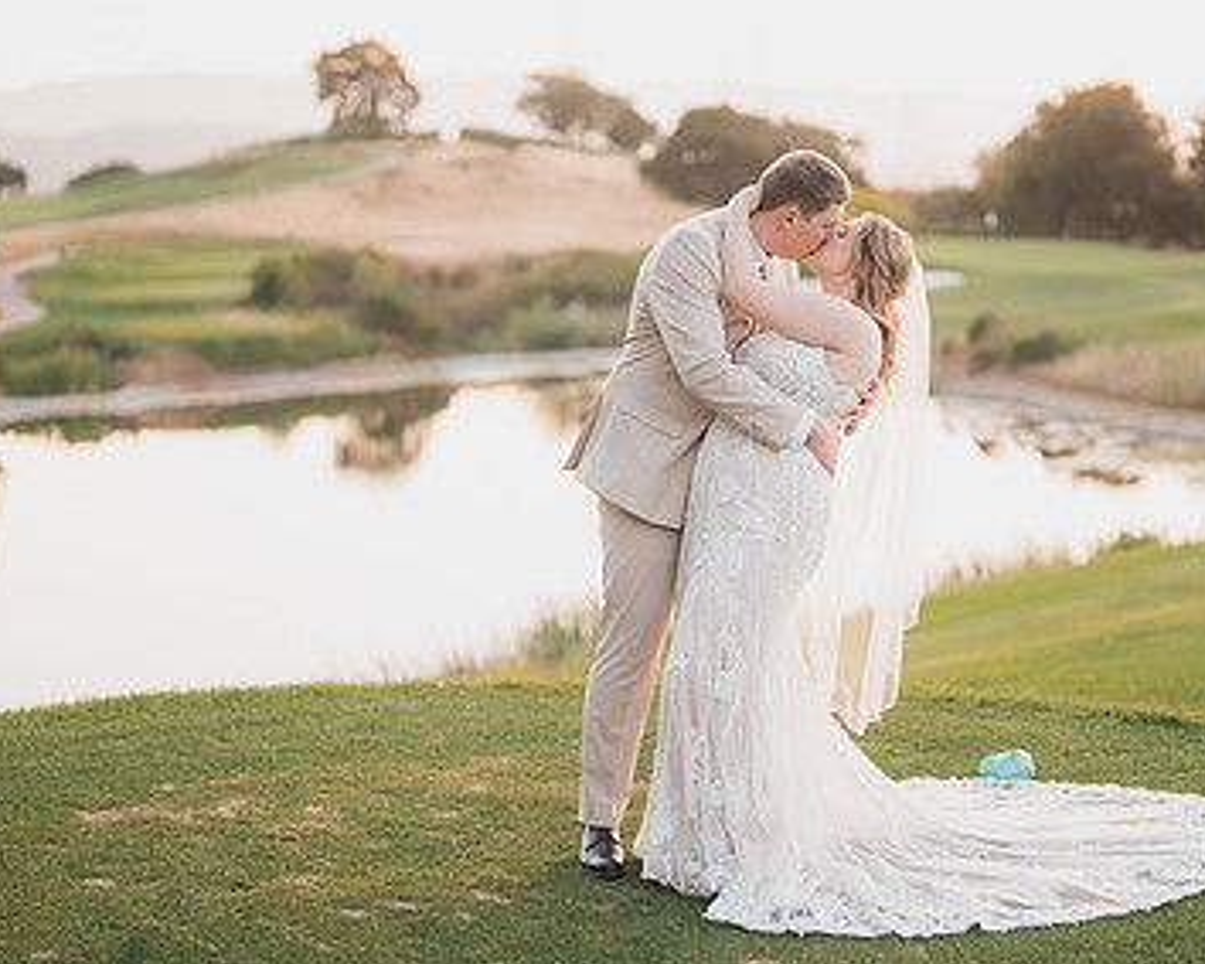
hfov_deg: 24.8
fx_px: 2745
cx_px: 643
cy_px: 410
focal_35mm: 77
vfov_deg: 19.9
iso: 640
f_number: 1.2
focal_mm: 50
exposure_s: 1/800
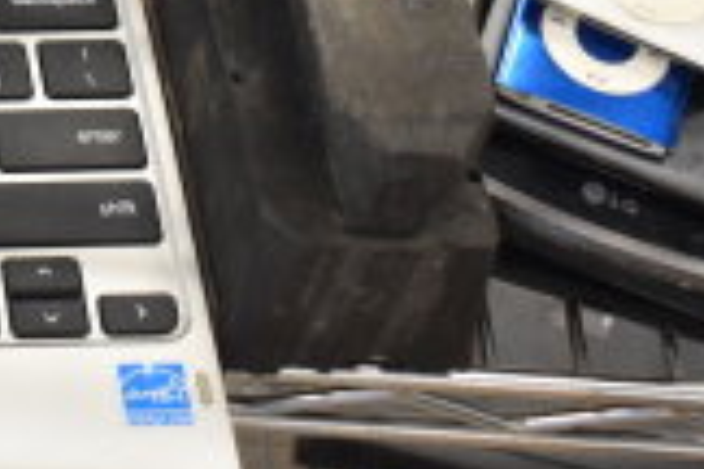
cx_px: -556
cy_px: -150
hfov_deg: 14.5
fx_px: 2425
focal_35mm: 124
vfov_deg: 10.8
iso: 1000
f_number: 3.8
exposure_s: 1/30
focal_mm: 22
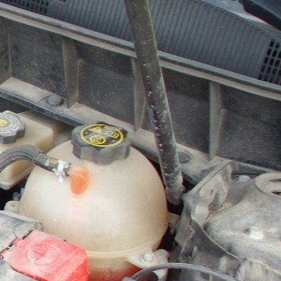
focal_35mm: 126
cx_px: -189
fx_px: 1157
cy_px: 207
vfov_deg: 13.8
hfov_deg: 12.8
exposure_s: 1/90
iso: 50
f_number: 2.9
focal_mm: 6.3
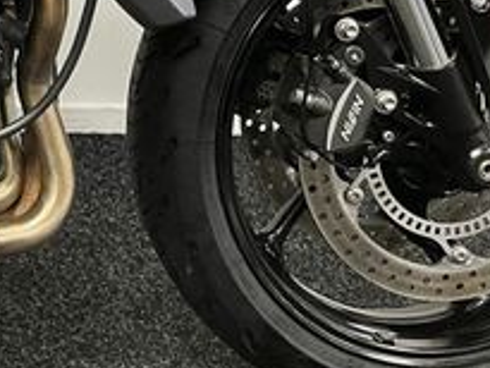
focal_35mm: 81
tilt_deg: -8.8
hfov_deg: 20.4
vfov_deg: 16.5
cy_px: -189
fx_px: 1147
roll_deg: -0.4
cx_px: -263
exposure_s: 1/50
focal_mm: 5.1
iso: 250
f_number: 1.6
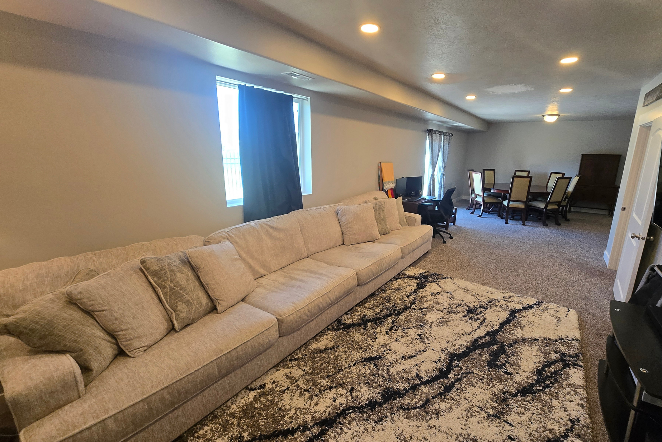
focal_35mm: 15
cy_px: 211
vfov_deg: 77.3
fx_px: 276
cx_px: 359
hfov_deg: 100.2
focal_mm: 1.7
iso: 125
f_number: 2.2
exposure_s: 1/60
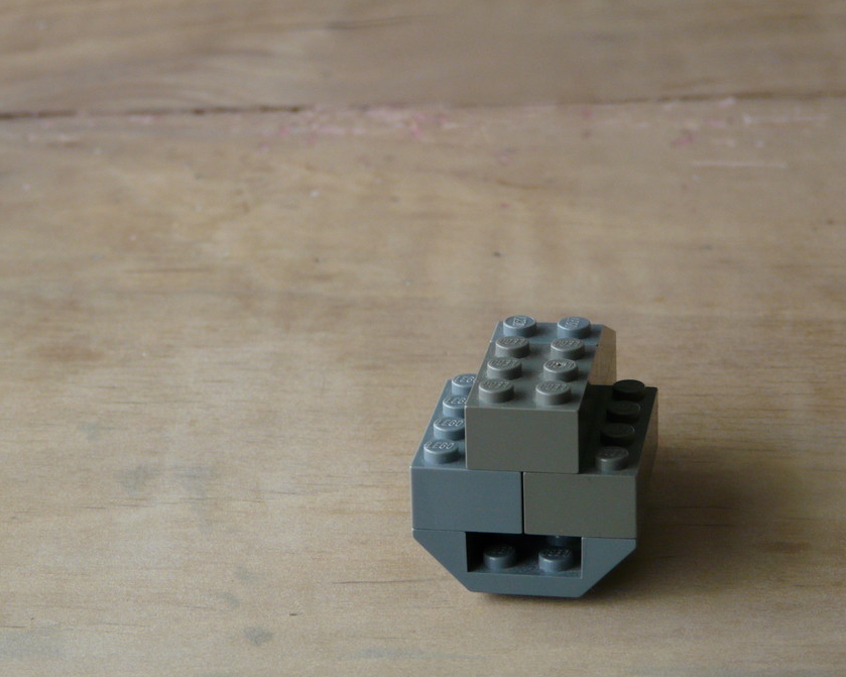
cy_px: 338
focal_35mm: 111
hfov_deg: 17.3
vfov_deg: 13.9
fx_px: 2779
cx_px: 437
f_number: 3.6
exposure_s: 1/10
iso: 200
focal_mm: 17.5
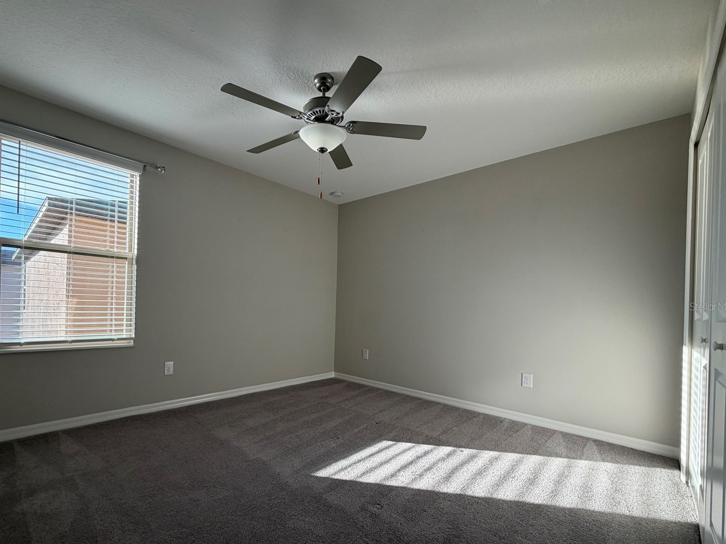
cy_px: 306
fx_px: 336
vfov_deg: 77.8
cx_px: 324
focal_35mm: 16
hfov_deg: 94.1
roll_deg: -2.5
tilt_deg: -1.2
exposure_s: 1/174
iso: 50
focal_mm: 2.22
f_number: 2.2
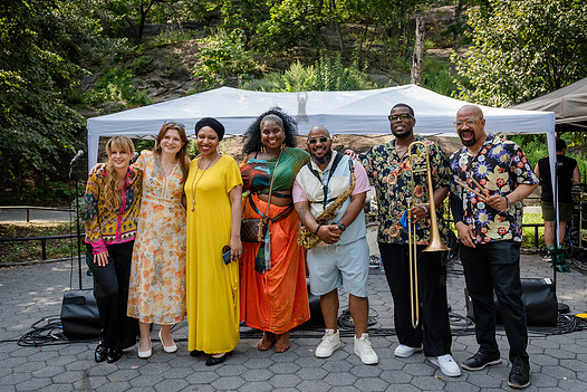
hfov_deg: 60.2
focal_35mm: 31
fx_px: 506
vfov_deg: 42.3
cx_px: 309
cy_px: 177
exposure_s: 1/800
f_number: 5
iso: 1000
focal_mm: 24
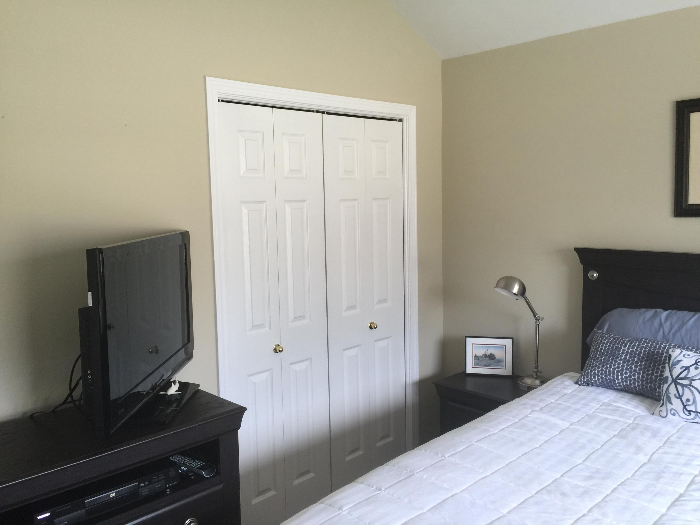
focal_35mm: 29
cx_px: 350
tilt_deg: -5.6
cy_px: 262
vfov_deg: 48.2
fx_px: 586
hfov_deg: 61.7
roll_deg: +0.4
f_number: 2.2
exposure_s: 1/15
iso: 32
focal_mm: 4.15
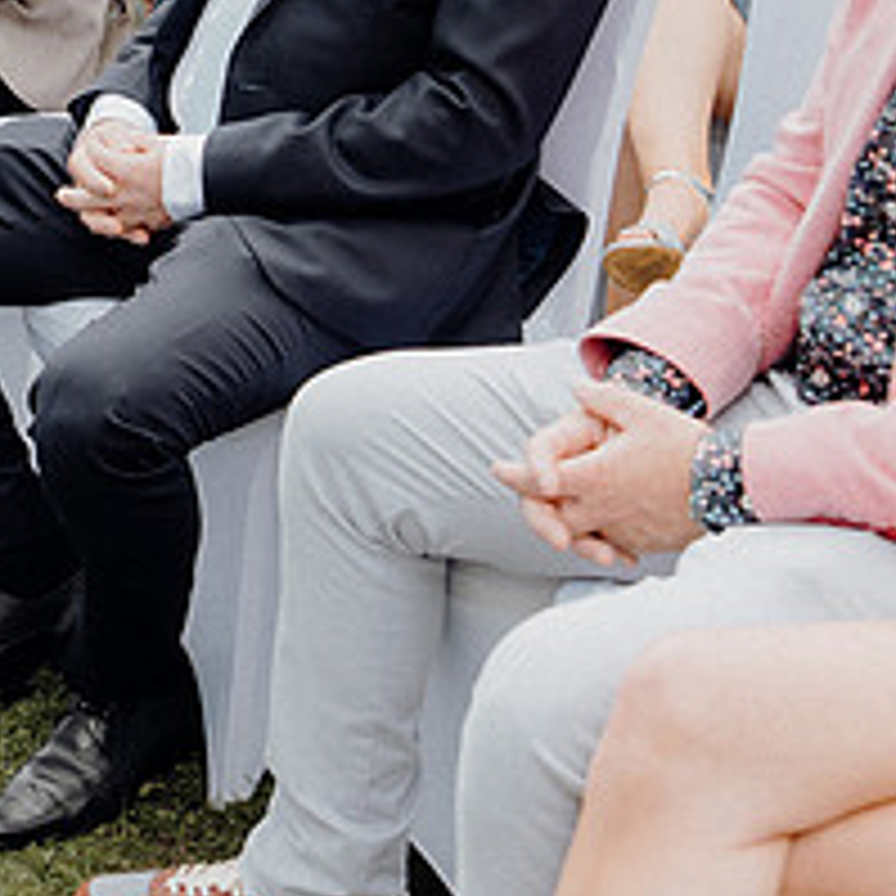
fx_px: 2606
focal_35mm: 89
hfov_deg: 18.6
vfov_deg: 19.1
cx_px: -140
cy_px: 61
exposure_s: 1/400
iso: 125
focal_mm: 24
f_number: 3.5
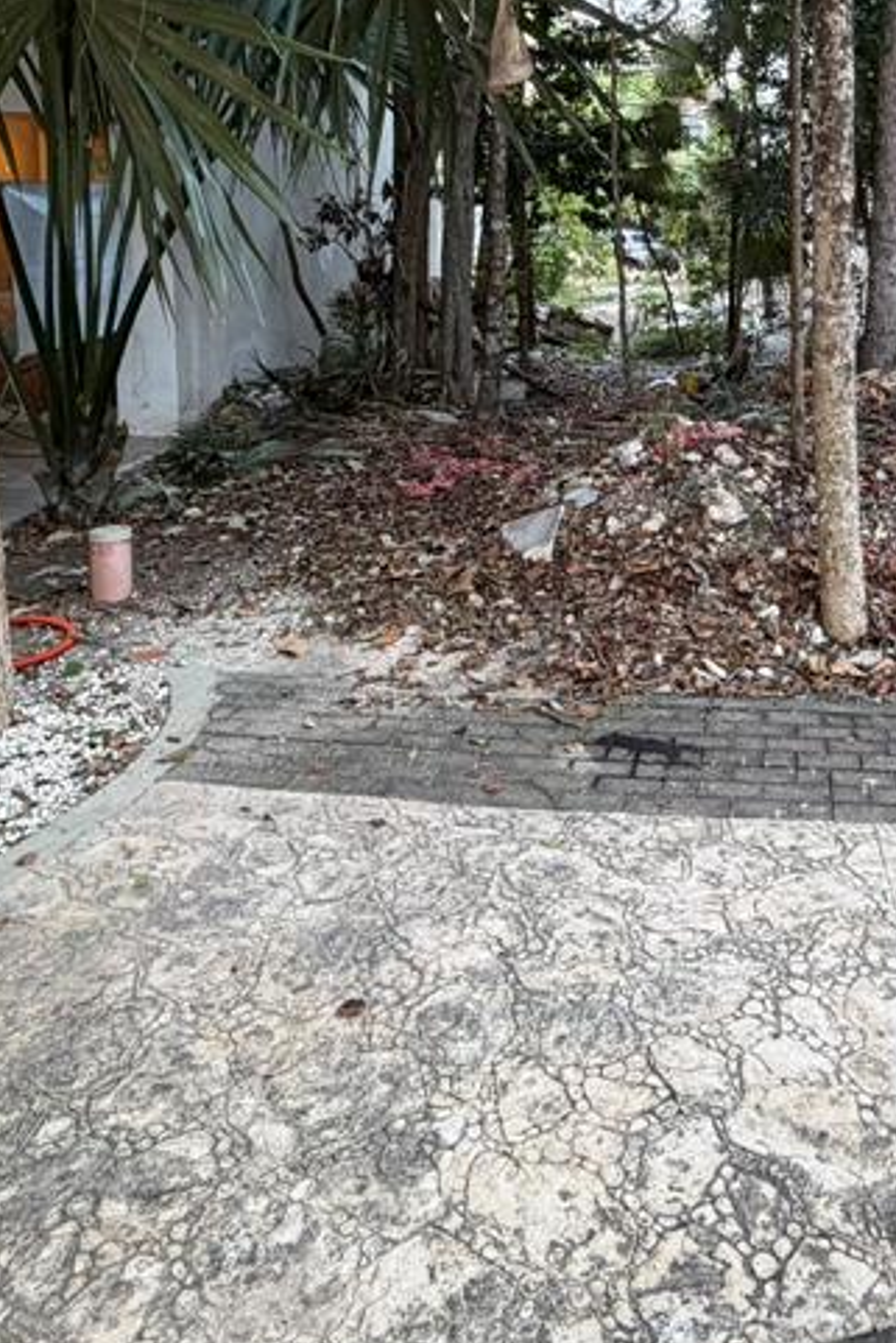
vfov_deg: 57.5
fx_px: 1156
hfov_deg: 40.8
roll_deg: -0.3
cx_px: 698
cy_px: 349
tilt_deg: -4.8
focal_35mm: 31
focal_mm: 2.22
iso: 125
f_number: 2.2
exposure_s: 1/120
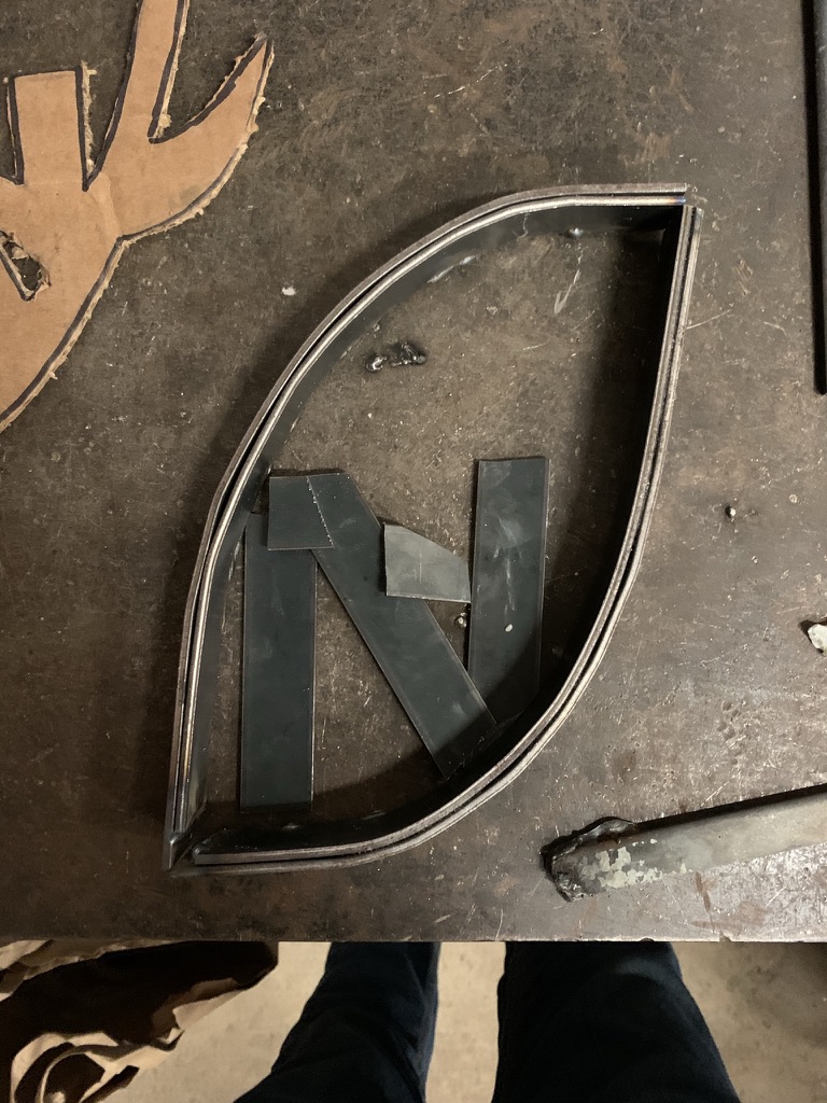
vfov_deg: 67.3
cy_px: 552
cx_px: 414
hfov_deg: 53.1
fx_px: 828
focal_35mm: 26
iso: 640
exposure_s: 1/22
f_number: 1.8
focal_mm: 4.25
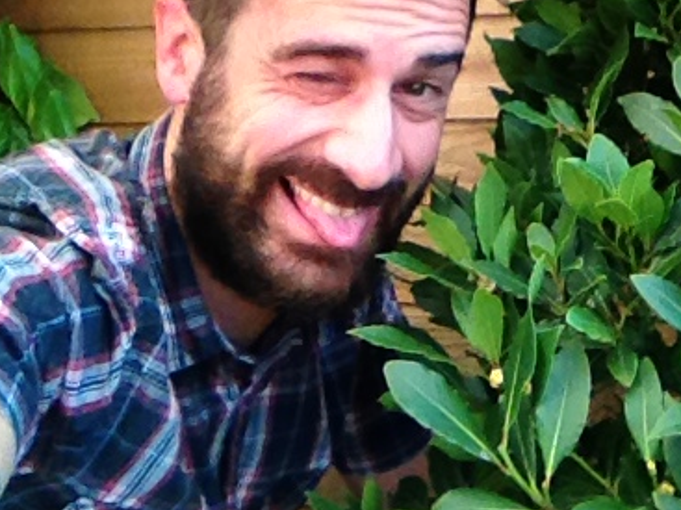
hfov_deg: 31.5
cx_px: 442
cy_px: 111
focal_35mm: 61
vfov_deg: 23.7
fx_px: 1200
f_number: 2.4
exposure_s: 1/171
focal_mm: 1.85
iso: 125
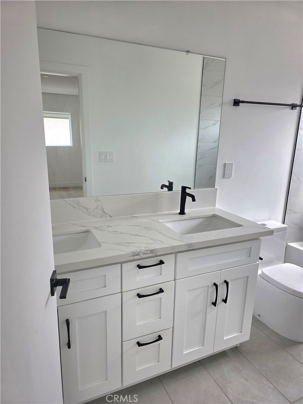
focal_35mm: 23
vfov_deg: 73.9
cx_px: 152
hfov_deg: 58.9
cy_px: 202
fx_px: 268
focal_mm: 6.3
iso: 40
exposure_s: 1/182
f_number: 1.7
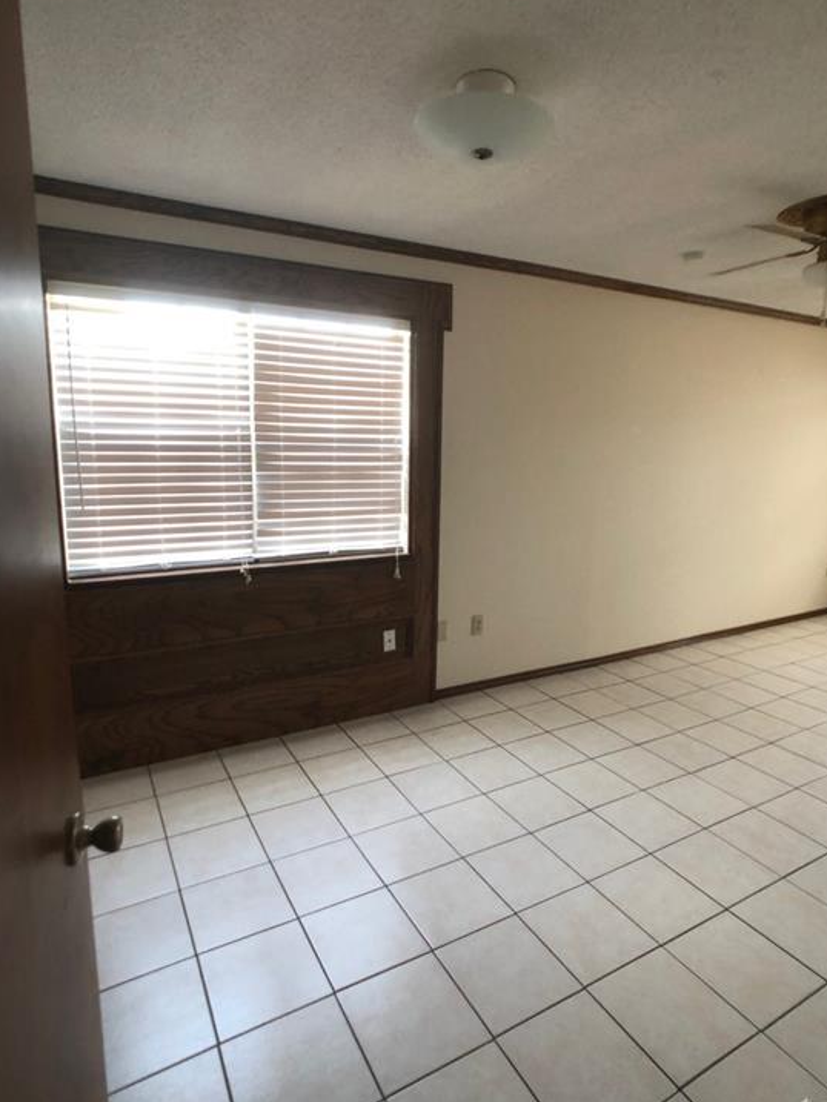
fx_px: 955
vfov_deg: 60.0
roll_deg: -0.5
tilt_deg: -8.0
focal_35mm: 30
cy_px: 541
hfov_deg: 46.8
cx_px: 407
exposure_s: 1/20
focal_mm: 4
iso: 40
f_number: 1.8
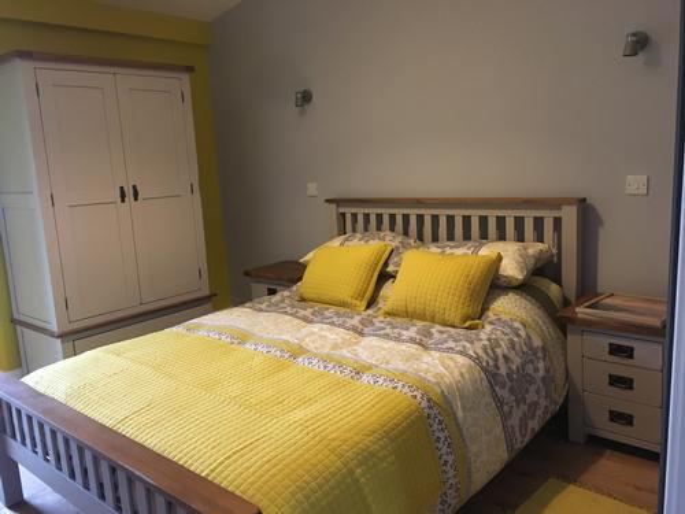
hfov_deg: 61.7
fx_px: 574
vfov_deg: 48.2
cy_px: 257
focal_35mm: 29
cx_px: 342
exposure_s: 1/33
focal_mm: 4.15
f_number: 2.2
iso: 250
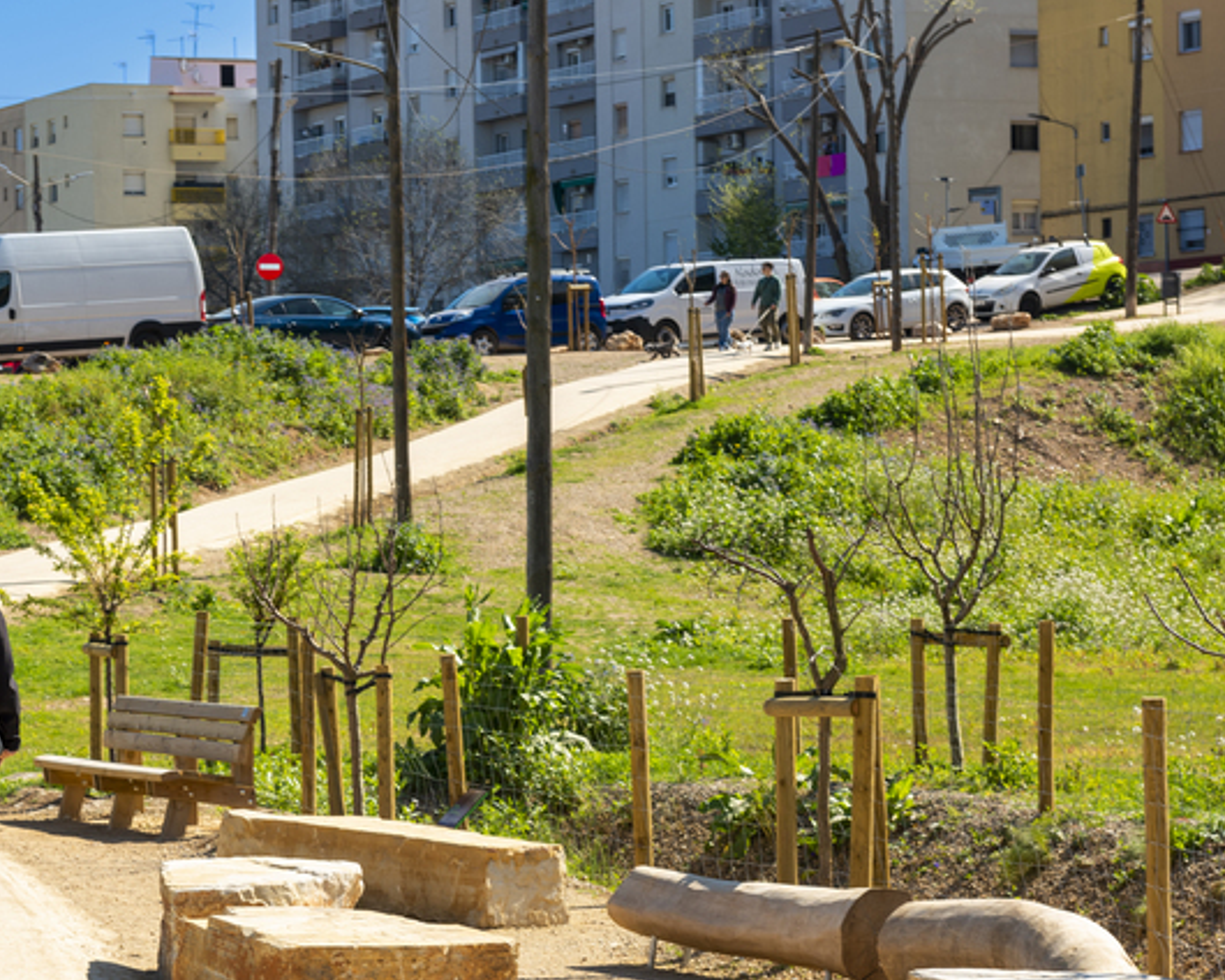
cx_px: 322
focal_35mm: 124
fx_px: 4496
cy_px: 736
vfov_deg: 12.4
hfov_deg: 15.5
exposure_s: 1/100
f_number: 10
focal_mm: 70
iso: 100
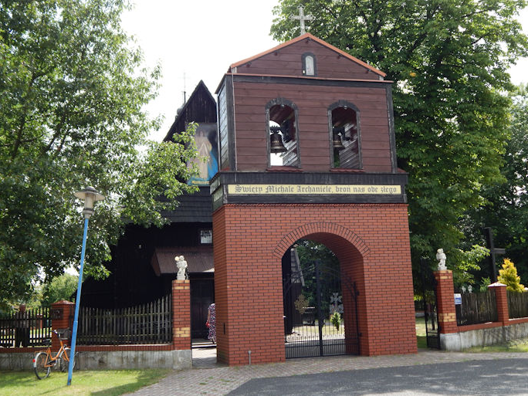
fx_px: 671
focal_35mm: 44
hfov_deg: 42.9
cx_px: 269
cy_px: 196
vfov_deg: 32.9
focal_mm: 7.7
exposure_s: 1/400
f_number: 3.6
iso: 125
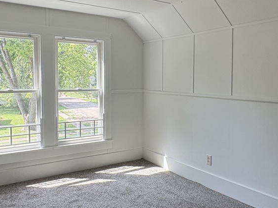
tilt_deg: -4.2
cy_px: 98
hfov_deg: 51.2
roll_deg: -0.5
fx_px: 289
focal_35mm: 36
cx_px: 158
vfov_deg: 39.6
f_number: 2.2
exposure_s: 1/149
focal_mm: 2.22
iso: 50
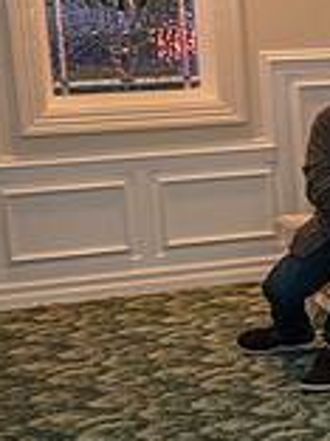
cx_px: 807
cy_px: 216
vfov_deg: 16.0
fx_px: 1563
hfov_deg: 10.3
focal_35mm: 123
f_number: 4
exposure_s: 1/200
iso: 2000
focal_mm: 34.5
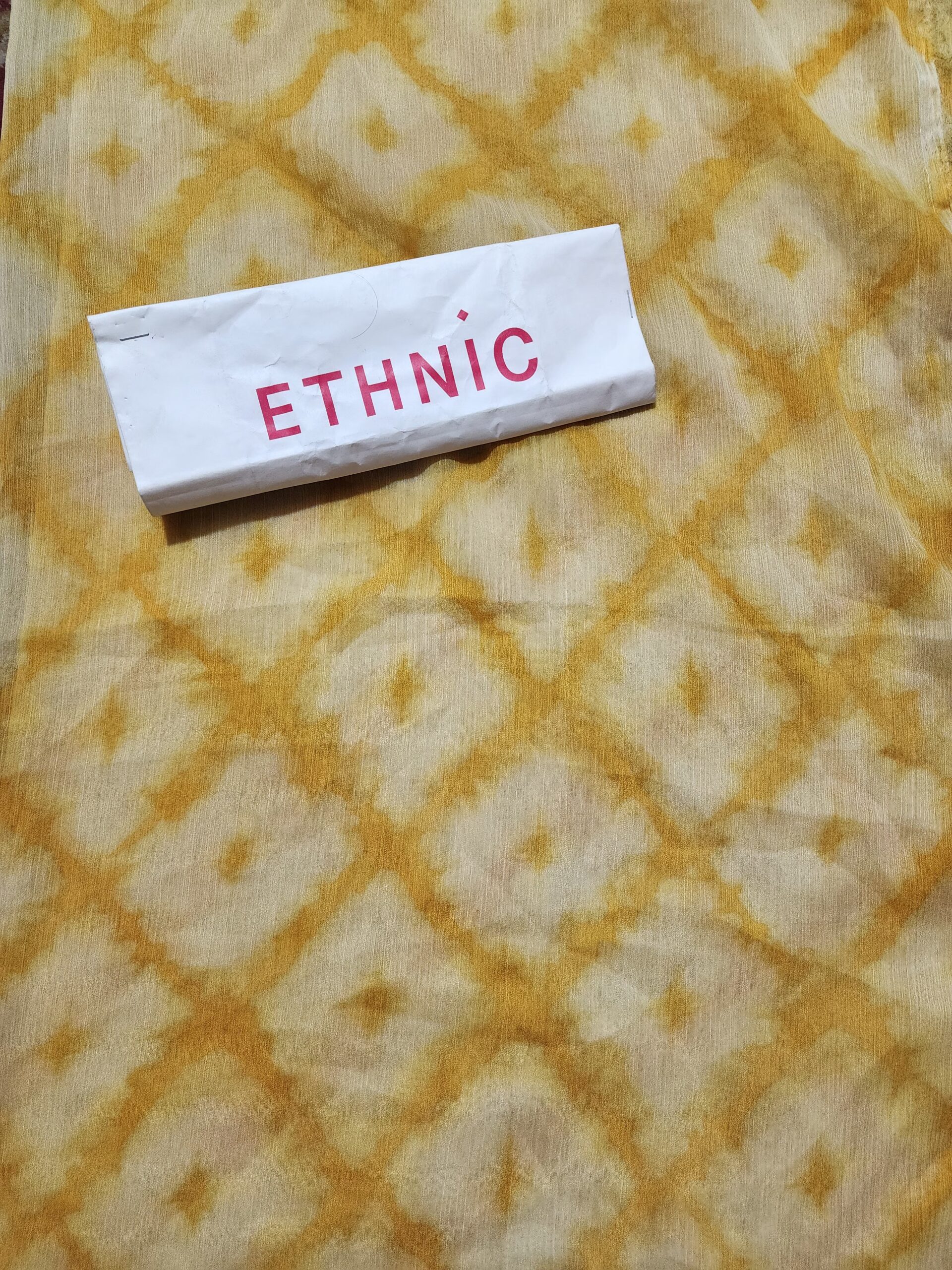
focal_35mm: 23
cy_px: 635
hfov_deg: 58.9
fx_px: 843
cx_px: 476
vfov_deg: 73.9
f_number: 1.8
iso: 200
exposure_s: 1/120
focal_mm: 6.4
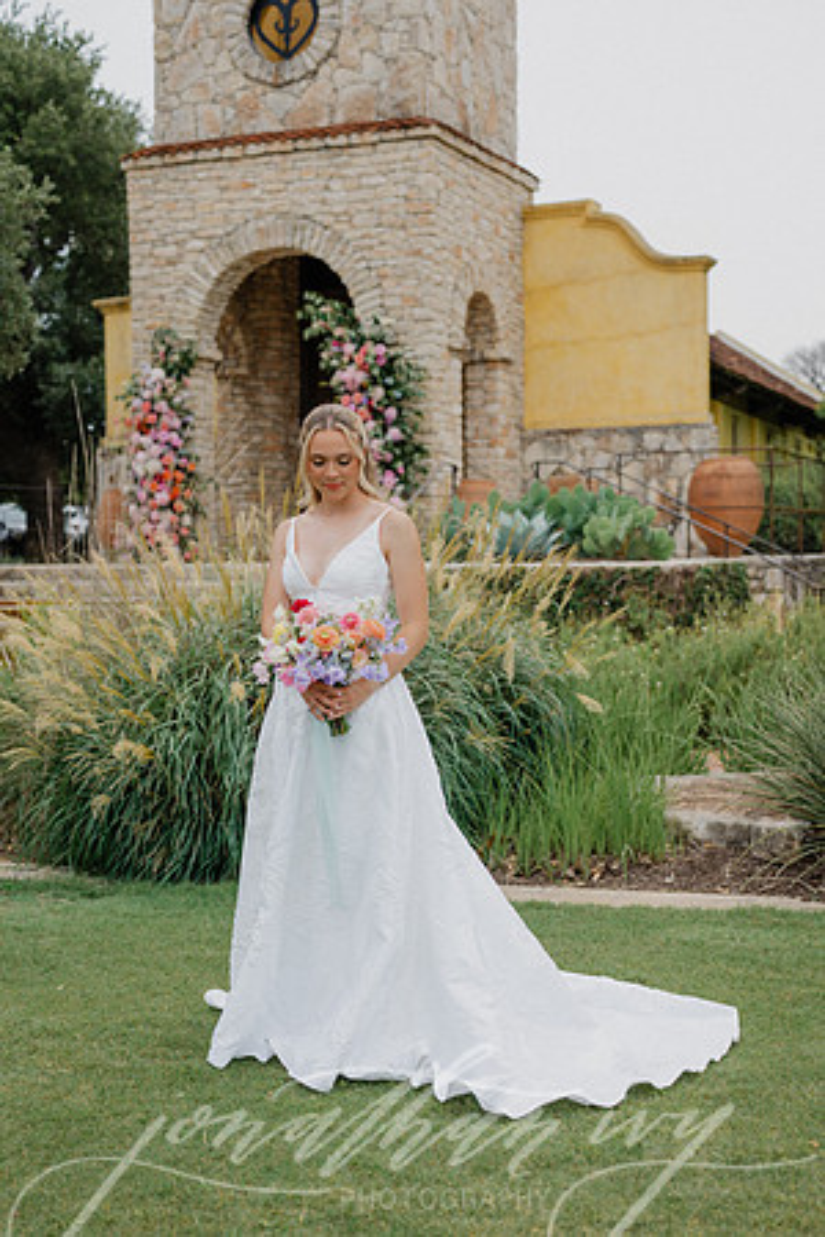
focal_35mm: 50
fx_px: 1719
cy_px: 618
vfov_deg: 39.6
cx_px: 412
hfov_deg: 27.0
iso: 80
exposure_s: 1/800
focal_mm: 50
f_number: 3.2
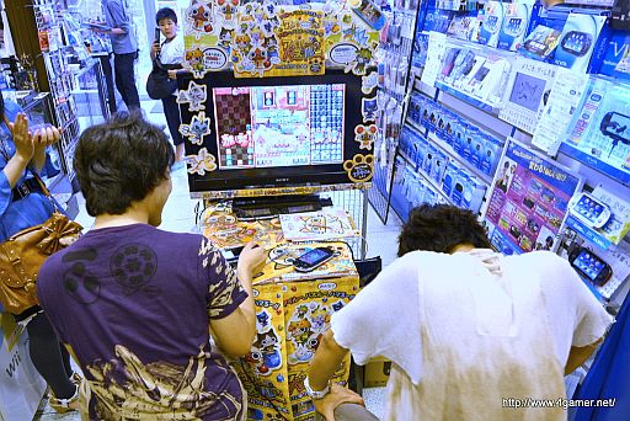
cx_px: 315
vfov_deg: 48.0
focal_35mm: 27
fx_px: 473
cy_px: 210
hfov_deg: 67.4
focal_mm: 18
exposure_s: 1/60
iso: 400
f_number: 4
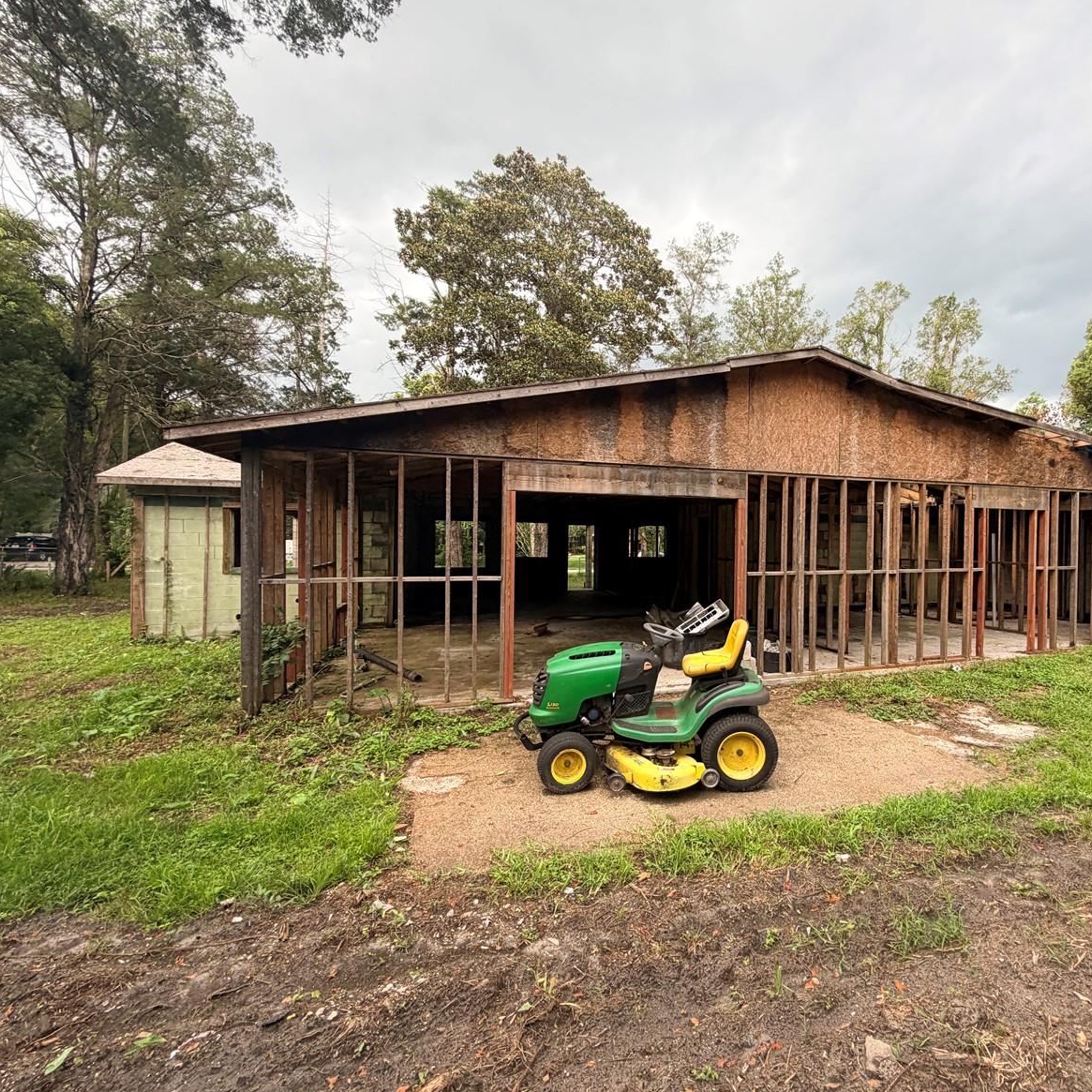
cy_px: 536
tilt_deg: +0.7
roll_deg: +0.2
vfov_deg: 84.0
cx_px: 693
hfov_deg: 82.1
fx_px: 607
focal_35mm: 17
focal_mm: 2.22
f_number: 2.2
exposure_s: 1/121
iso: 64
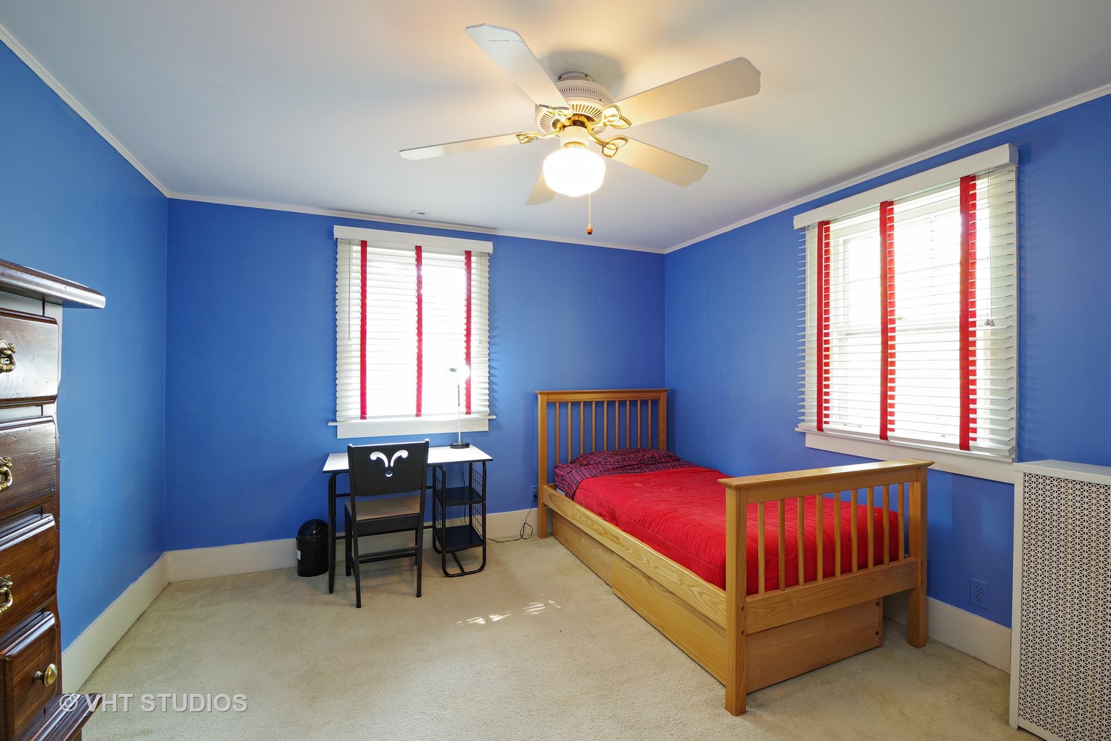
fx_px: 463
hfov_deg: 100.4
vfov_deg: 77.3
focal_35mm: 15
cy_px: 370
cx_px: 556
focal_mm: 15
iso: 200
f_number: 11
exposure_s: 1.3
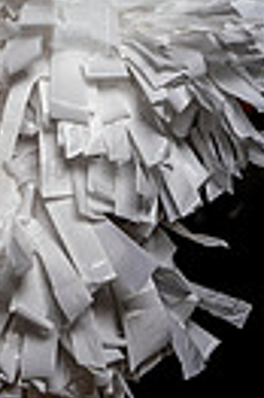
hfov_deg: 6.3
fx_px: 2382
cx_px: 24
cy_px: -249
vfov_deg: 9.2
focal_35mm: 216
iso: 200
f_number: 5.6
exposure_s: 1/250
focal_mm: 41
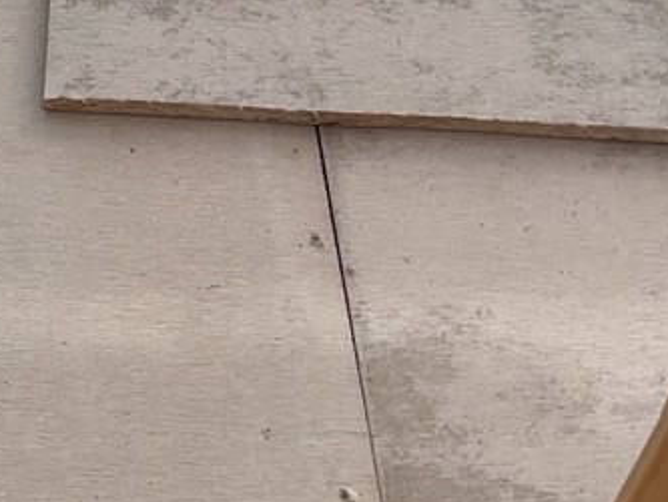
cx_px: 42
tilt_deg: -42.8
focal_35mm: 87
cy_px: -197
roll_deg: -0.5
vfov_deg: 15.9
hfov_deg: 21.9
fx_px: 1679
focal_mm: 3
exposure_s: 1/1490
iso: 16
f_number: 1.8
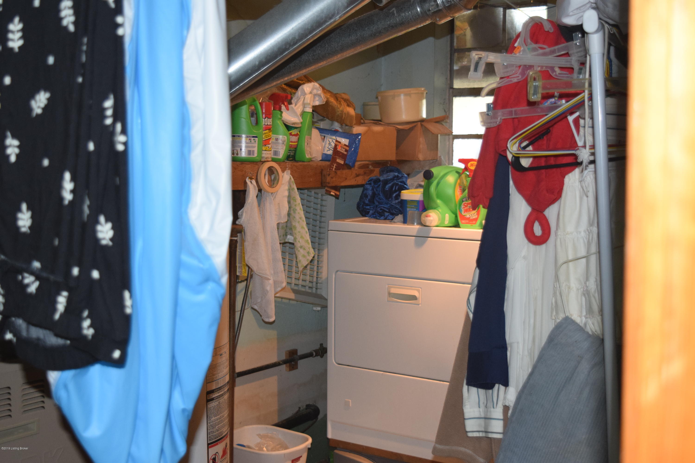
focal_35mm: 51
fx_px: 985
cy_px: 232
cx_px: 348
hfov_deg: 38.9
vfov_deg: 26.5
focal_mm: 34
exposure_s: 1/60
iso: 1250
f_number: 4.5
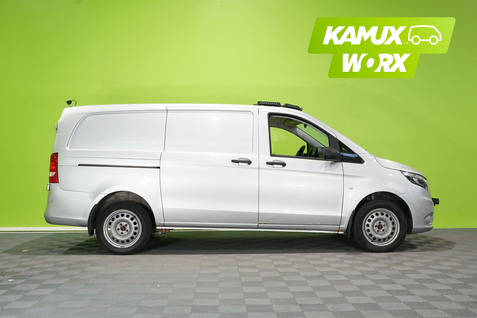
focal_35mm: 36
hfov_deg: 53.1
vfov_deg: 36.9
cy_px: 159
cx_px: 238
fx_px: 477
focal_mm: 36
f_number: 5.6
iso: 800
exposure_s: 1/30
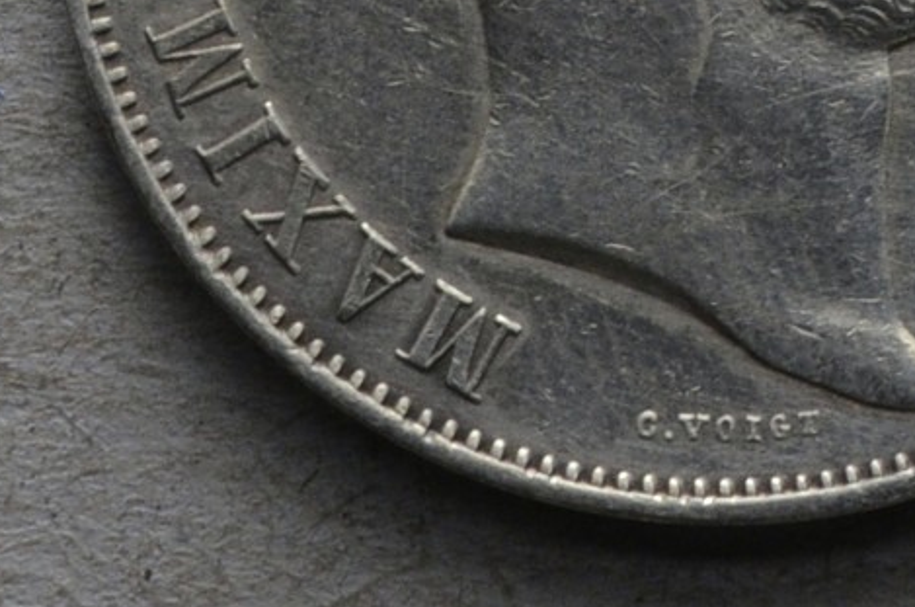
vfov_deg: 4.9
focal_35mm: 276
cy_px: -767
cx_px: 1533
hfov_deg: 7.3
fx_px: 6993
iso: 400
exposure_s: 1/250
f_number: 14
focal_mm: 35
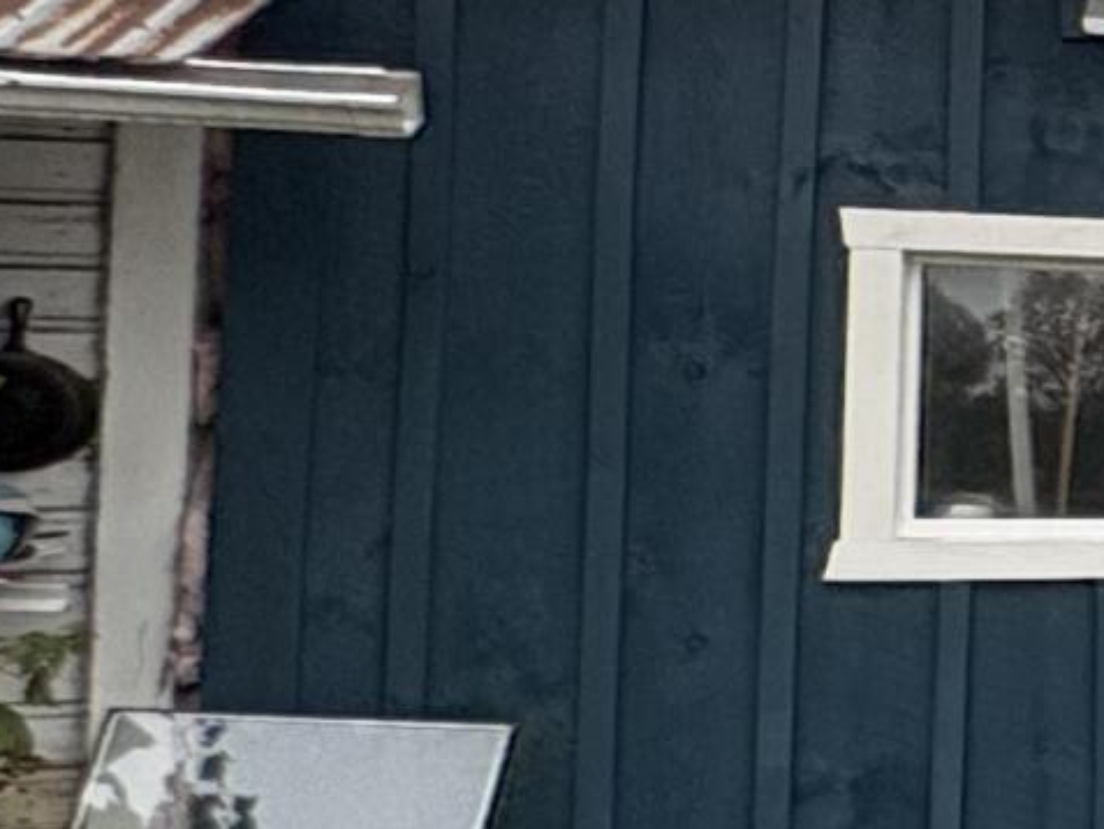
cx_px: 3275
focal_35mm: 88
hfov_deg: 11.7
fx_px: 2807
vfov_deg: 16.8
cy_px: 438
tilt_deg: +2.7
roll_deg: +0.8
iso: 64
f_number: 2.2
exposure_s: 1/591
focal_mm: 2.22
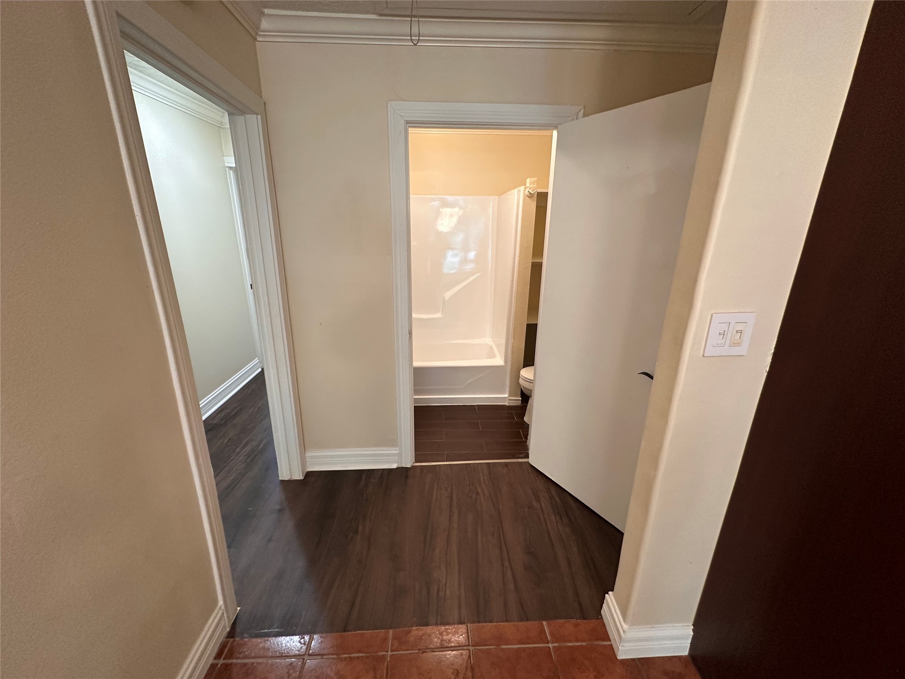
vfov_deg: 85.7
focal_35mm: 14
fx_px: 366
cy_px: 340
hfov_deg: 102.1
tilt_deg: -16.0
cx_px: 452
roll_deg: -0.1
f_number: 2.2
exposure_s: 1/60
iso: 200
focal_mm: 2.22
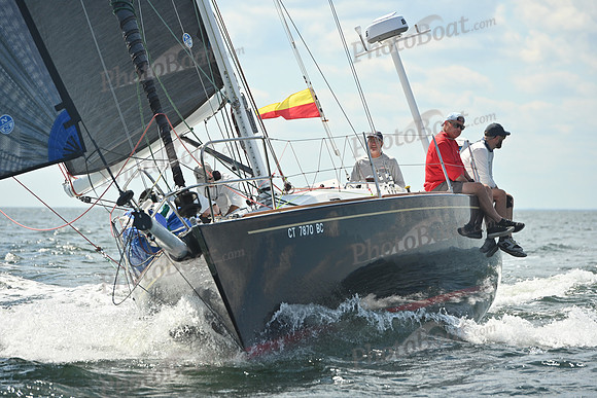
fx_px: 3068
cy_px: 199
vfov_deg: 7.4
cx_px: 298
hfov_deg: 11.1
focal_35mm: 185
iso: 250
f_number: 7.1
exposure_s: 1/1600
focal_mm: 185
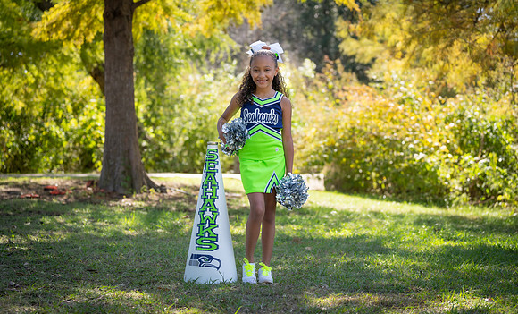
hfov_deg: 27.1
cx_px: 251
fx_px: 1075
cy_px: 154
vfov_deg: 16.6
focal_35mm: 77
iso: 100
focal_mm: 70
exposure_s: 1/400
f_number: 2.8
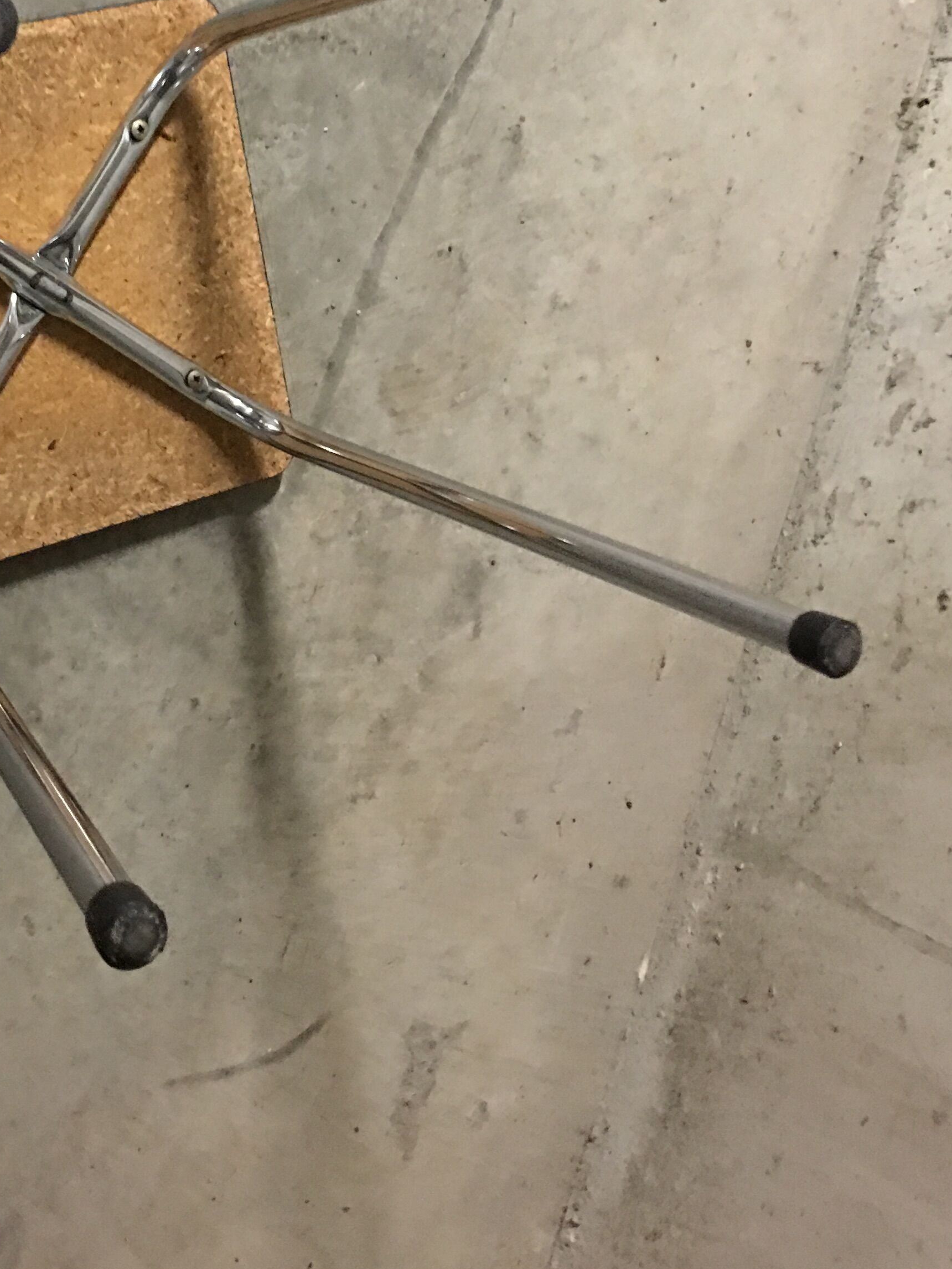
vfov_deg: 36.4
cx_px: 262
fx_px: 1870
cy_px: 285
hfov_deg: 28.2
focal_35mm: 51
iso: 100
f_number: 2.2
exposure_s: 1/4
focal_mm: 4.15
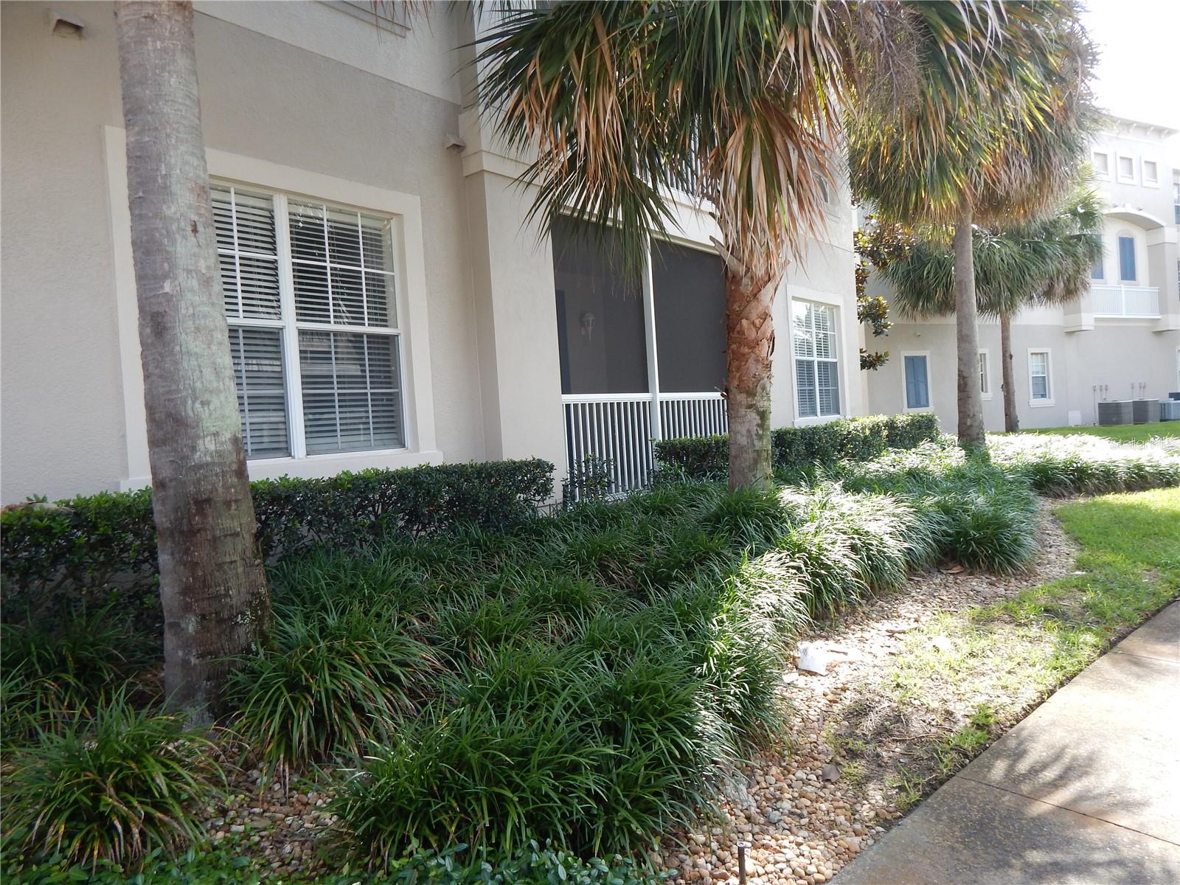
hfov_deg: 76.4
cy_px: 442
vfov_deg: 61.1
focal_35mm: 22
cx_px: 590
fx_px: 750
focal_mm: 4
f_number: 3
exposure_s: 1/320
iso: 125
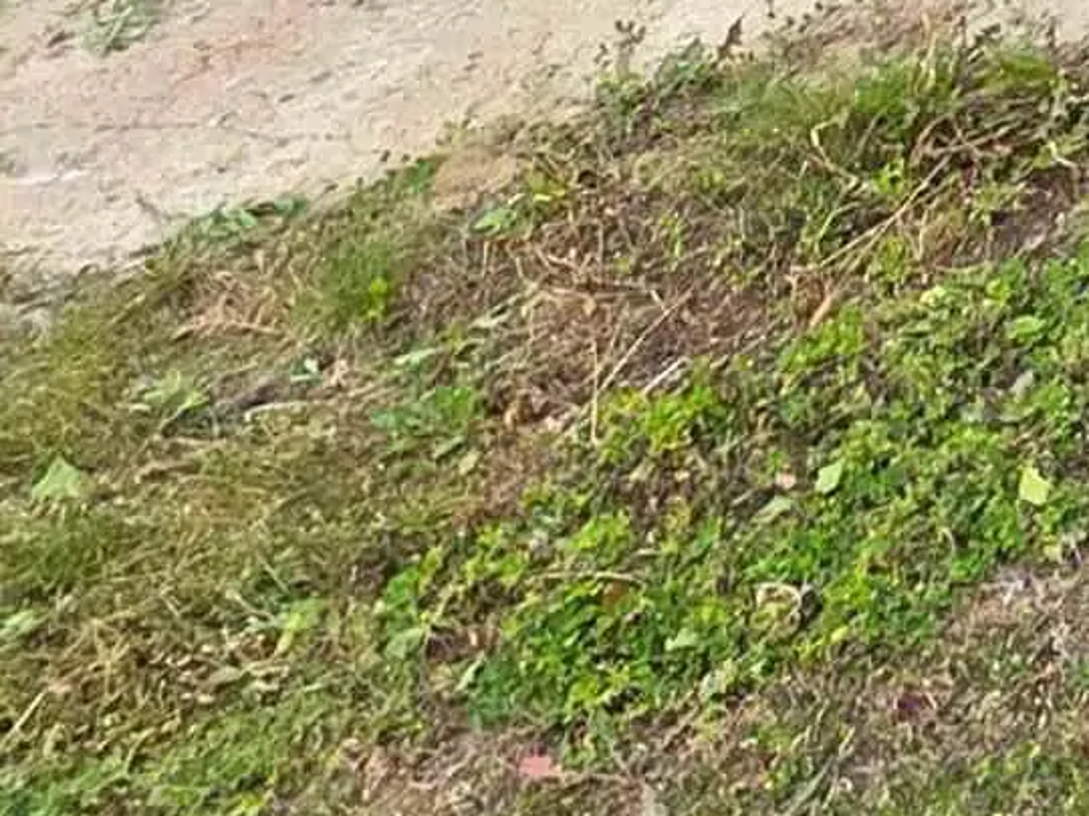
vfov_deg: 14.4
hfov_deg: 16.7
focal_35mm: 74
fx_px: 2328
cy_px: -1065
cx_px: 2372
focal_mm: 2.2
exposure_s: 1/965
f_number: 1.9
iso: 40
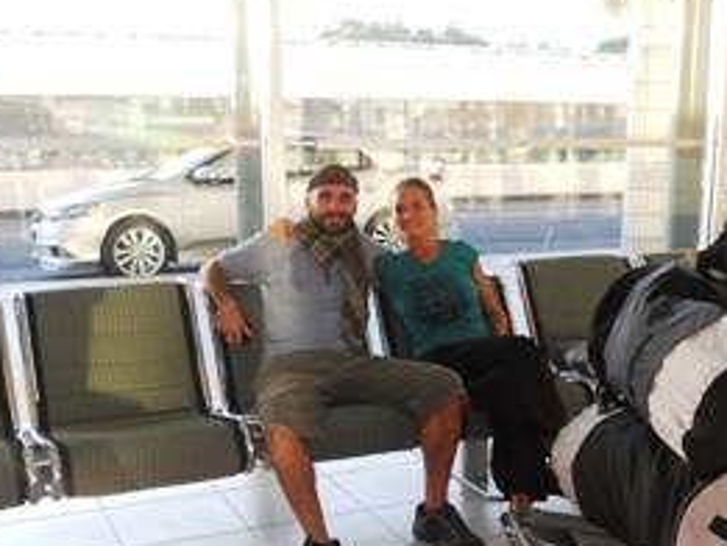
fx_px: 1093
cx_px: 460
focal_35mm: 52
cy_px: 423
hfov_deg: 36.6
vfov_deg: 27.6
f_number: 3.5
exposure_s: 1/40
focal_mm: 5.8
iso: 80
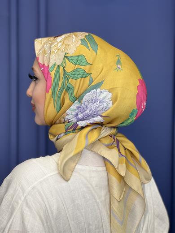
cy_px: 116
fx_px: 519
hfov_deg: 19.1
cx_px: 88
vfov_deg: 25.3
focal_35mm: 77
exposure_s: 1/100
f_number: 2.8
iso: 64
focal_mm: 9
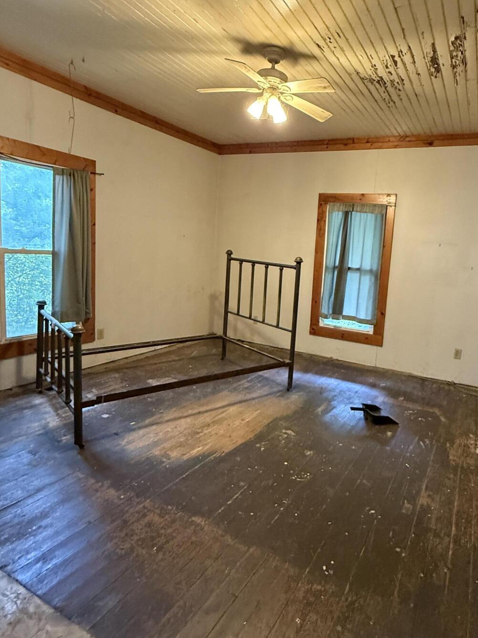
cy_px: 299
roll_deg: -4.6
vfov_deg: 78.9
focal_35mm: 21
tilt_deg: -5.2
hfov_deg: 62.1
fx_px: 387
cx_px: 312
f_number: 2.2
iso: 800
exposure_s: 1/60
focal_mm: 2.22
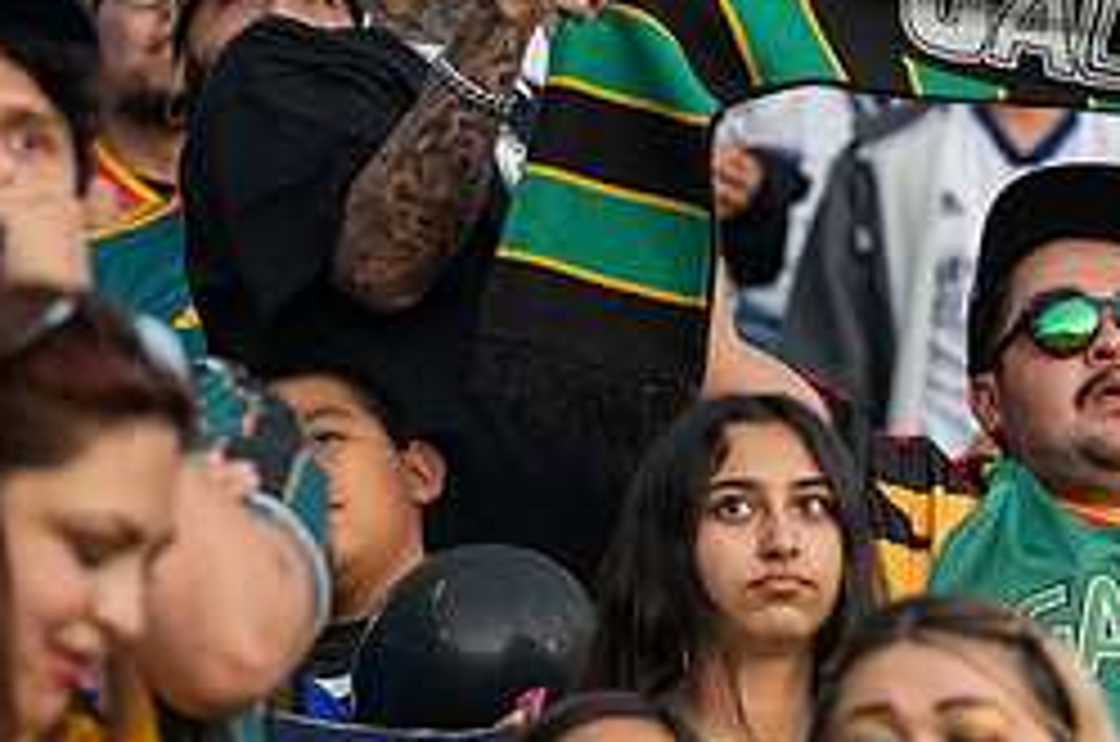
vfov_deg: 2.7
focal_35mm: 508
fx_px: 15774
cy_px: 407
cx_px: 1200
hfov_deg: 4.1
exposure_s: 1/400
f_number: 4
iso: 2000
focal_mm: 160
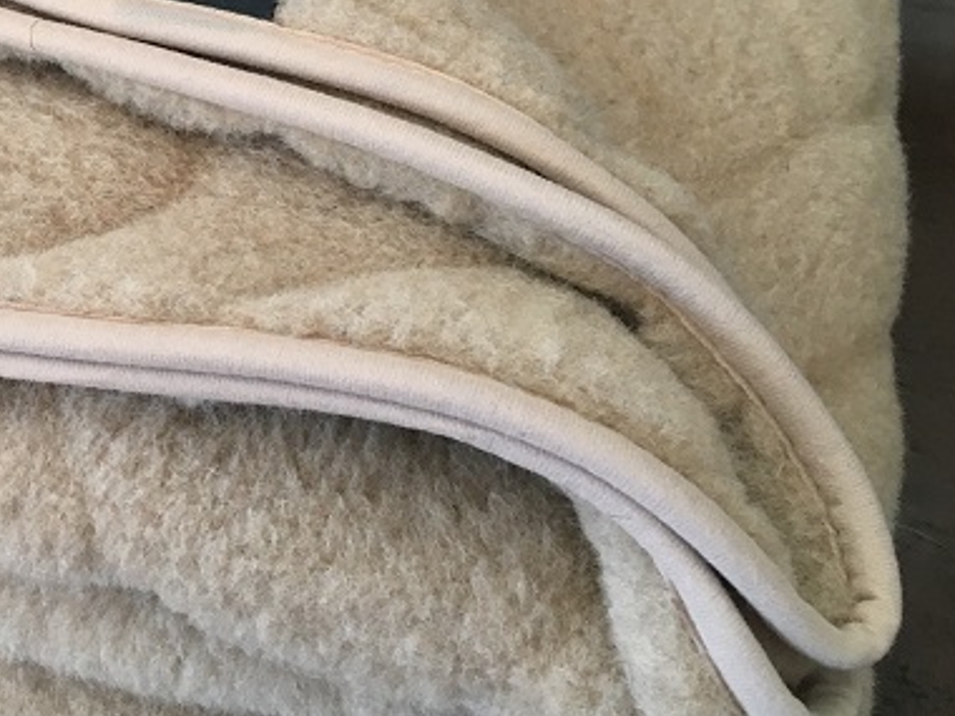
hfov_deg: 29.8
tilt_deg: -38.0
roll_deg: +7.4
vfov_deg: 23.7
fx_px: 1683
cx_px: 28
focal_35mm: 61
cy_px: 146
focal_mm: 4.15
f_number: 2.2
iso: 100
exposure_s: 1/33
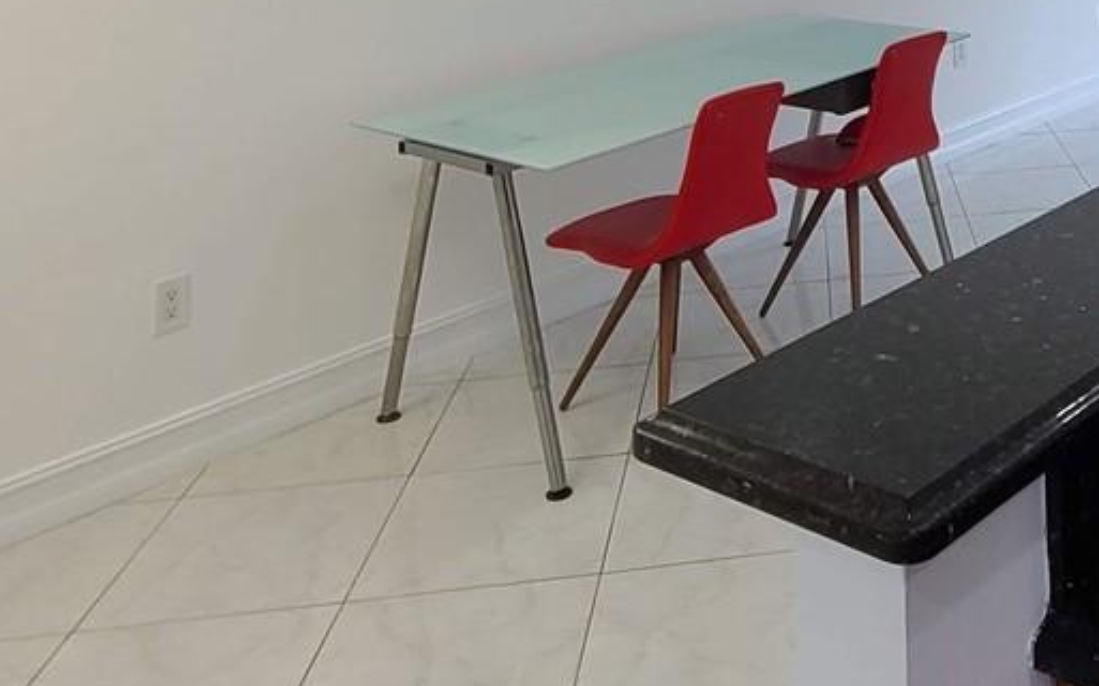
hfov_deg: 41.9
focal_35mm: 43
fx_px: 1287
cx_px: 1022
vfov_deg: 23.6
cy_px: -352
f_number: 2.2
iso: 80
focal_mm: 2.2
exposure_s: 1/120
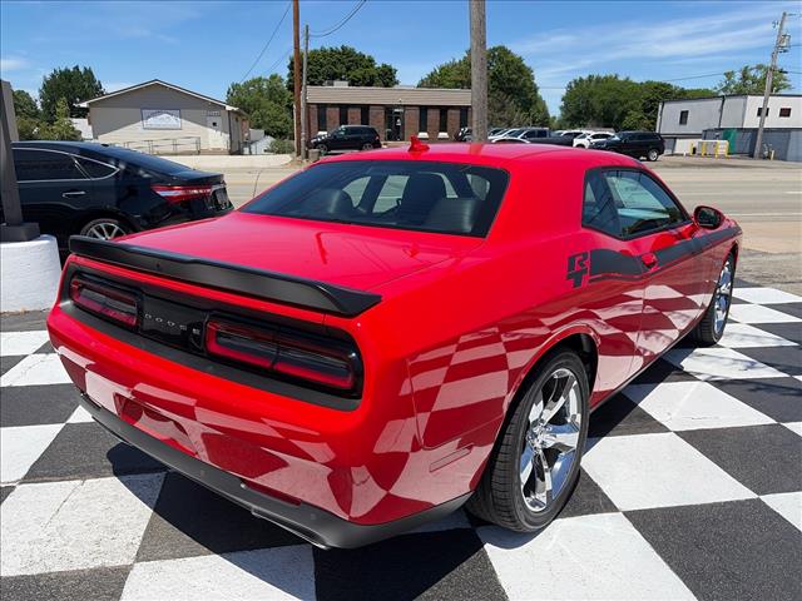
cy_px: 300
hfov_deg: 67.3
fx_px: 602
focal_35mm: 26
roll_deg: -0.1
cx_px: 401
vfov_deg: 53.1
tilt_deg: -15.6
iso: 64
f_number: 1.6
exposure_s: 1/4950
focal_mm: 5.96
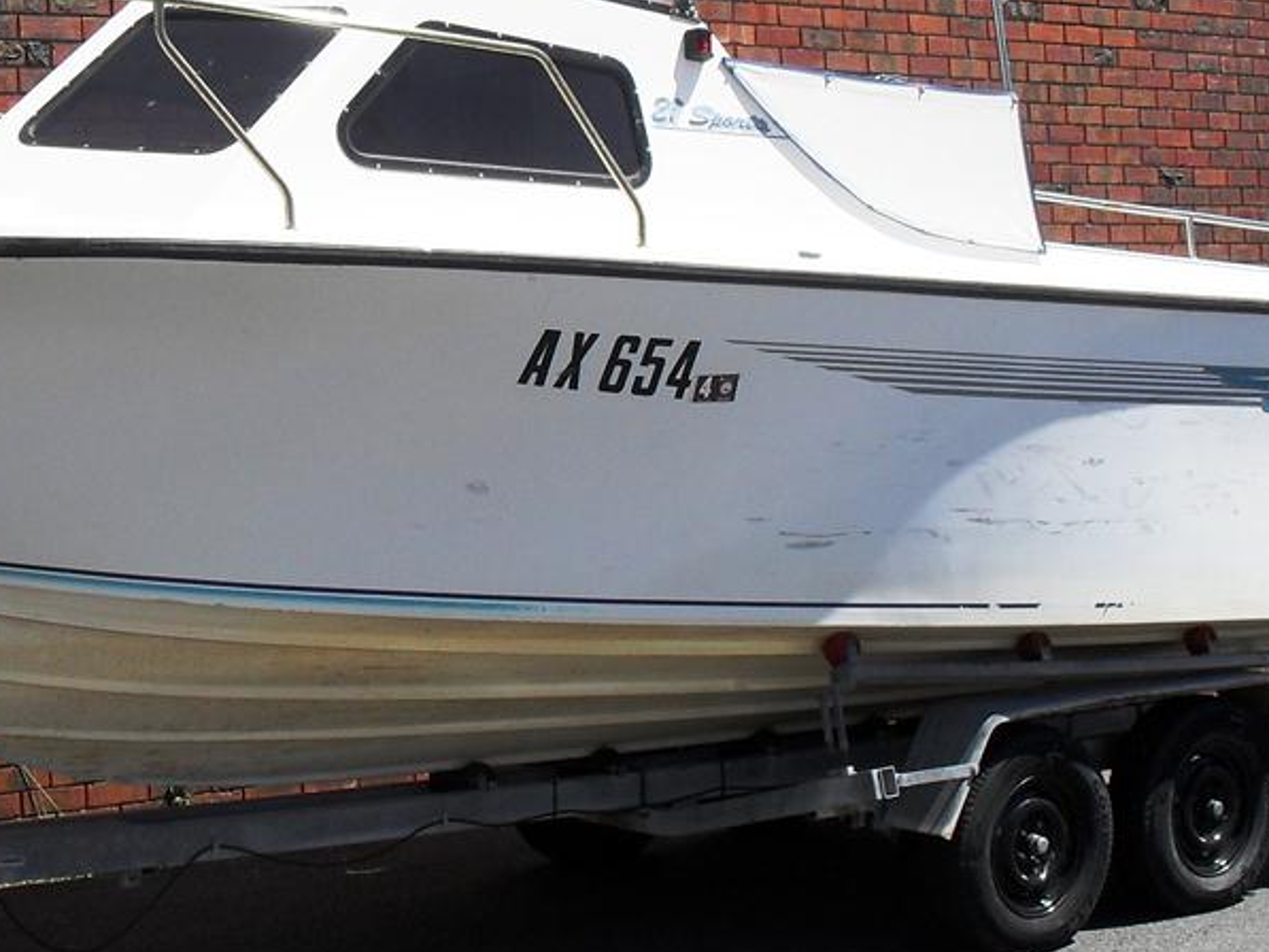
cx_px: 483
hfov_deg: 32.0
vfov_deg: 24.3
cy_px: 350
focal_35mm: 60
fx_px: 2200
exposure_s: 1/250
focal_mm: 6.3
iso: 100
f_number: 8.4
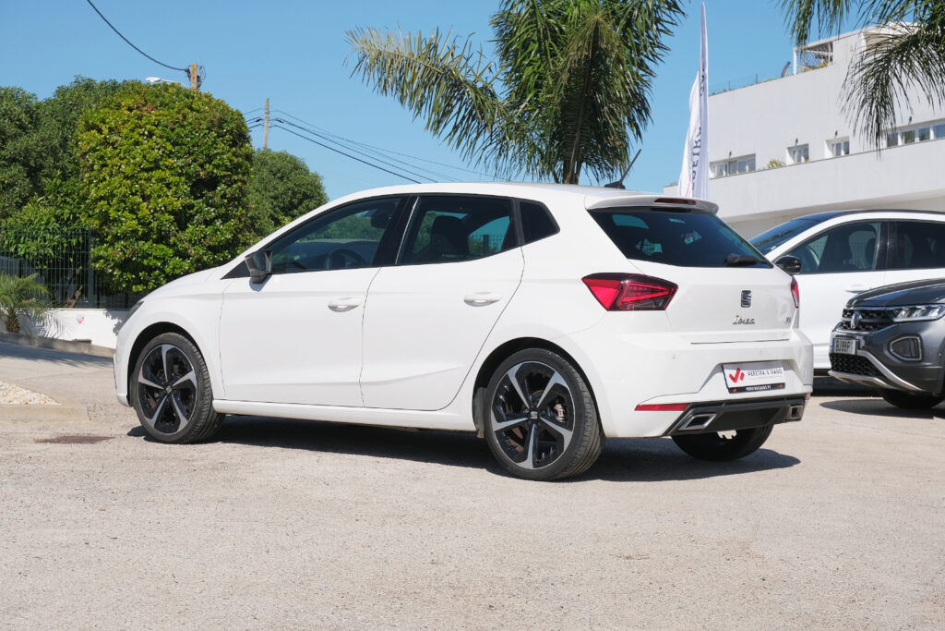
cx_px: 472
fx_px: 1759
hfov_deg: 30.1
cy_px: 316
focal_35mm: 67
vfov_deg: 20.3
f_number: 9
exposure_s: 1/500
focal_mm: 44.5
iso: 160
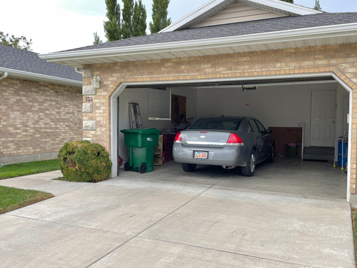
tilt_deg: -2.0
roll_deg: -0.5
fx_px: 320
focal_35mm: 31
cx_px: 189
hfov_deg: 58.3
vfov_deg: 45.5
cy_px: 137
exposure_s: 1/121
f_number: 1.6
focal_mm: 4.2
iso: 32
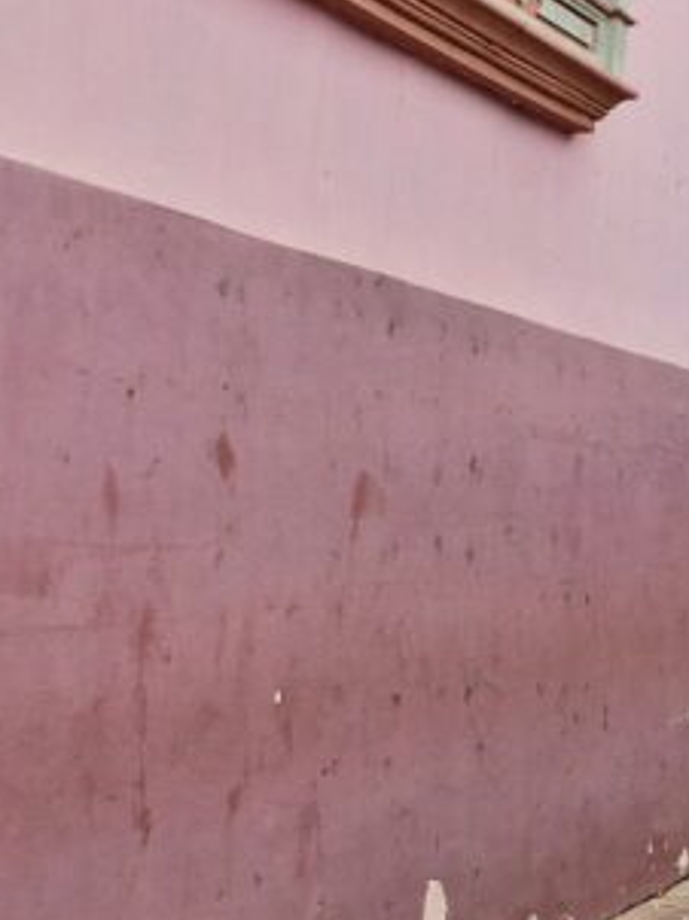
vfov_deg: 24.6
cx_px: 1390
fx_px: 2073
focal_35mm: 78
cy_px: 171
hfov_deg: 15.2
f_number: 1.8
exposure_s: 1/1111
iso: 50
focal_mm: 5.54
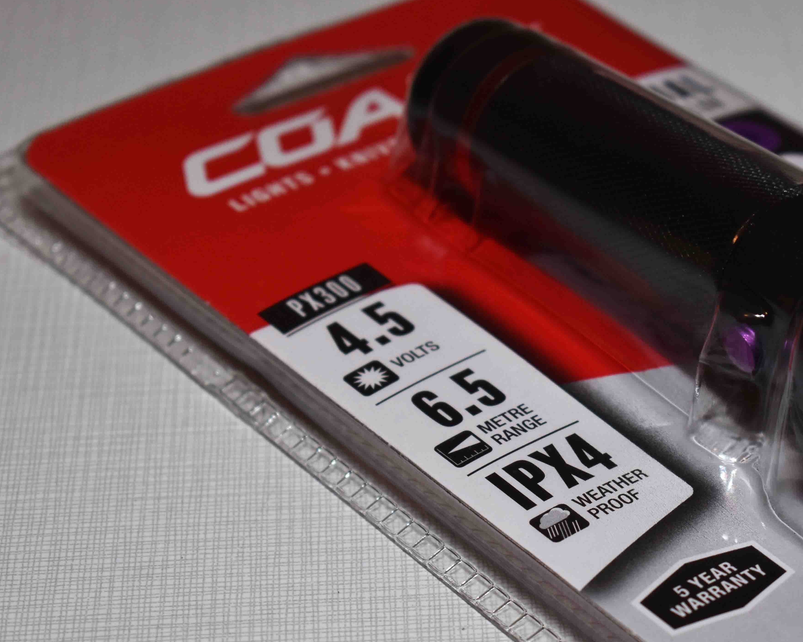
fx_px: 3156
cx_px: 676
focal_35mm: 133
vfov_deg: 11.6
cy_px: 404
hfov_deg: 14.4
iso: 400
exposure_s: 1/80
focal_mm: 55
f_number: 5.6
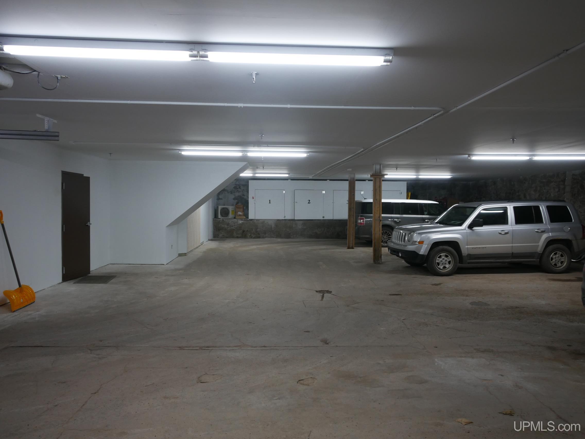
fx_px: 439
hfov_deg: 67.3
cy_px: 220
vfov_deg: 53.1
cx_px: 292
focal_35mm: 26
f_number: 4
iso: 500
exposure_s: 1/60
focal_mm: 13
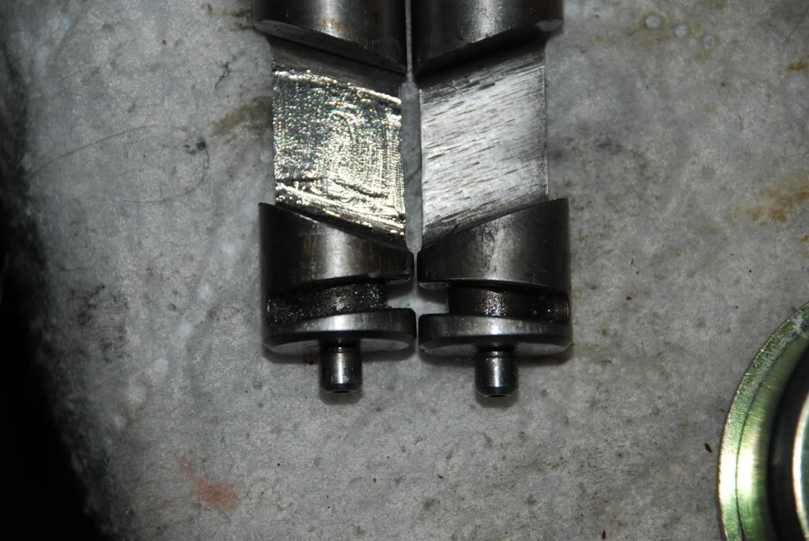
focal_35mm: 202
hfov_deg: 10.1
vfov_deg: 6.8
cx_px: 404
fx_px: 4556
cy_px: 270
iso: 100
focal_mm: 135
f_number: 5.6
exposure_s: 1/125
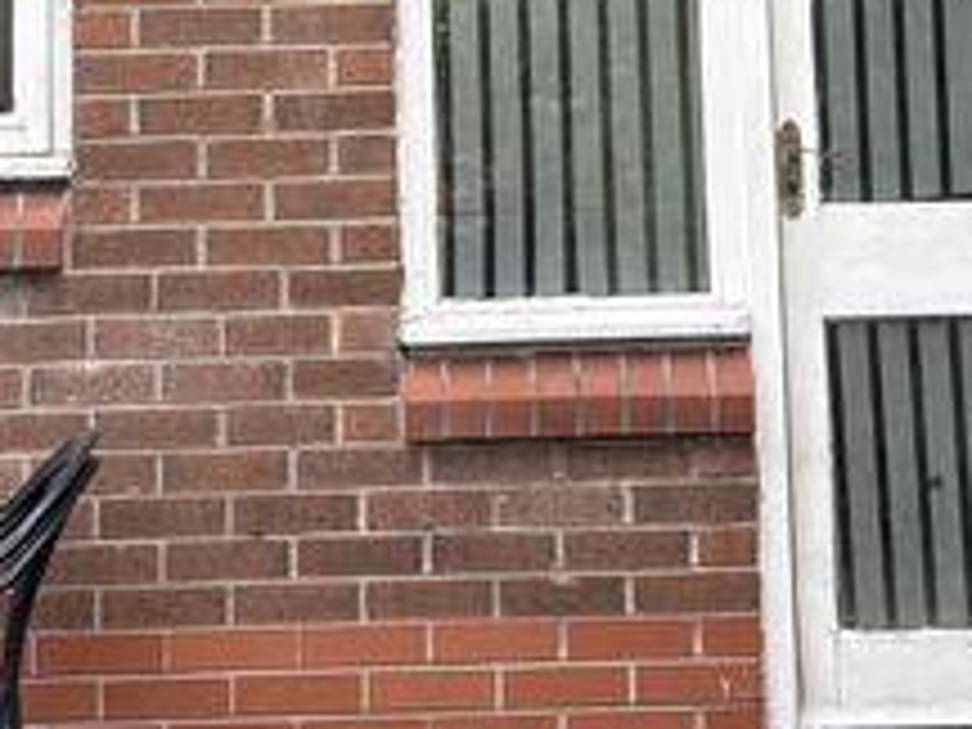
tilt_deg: +8.0
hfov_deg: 16.0
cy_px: -356
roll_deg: +1.4
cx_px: 536
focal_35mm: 123
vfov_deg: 11.6
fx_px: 3454
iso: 50
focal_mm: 5.96
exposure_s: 1/581
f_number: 1.6
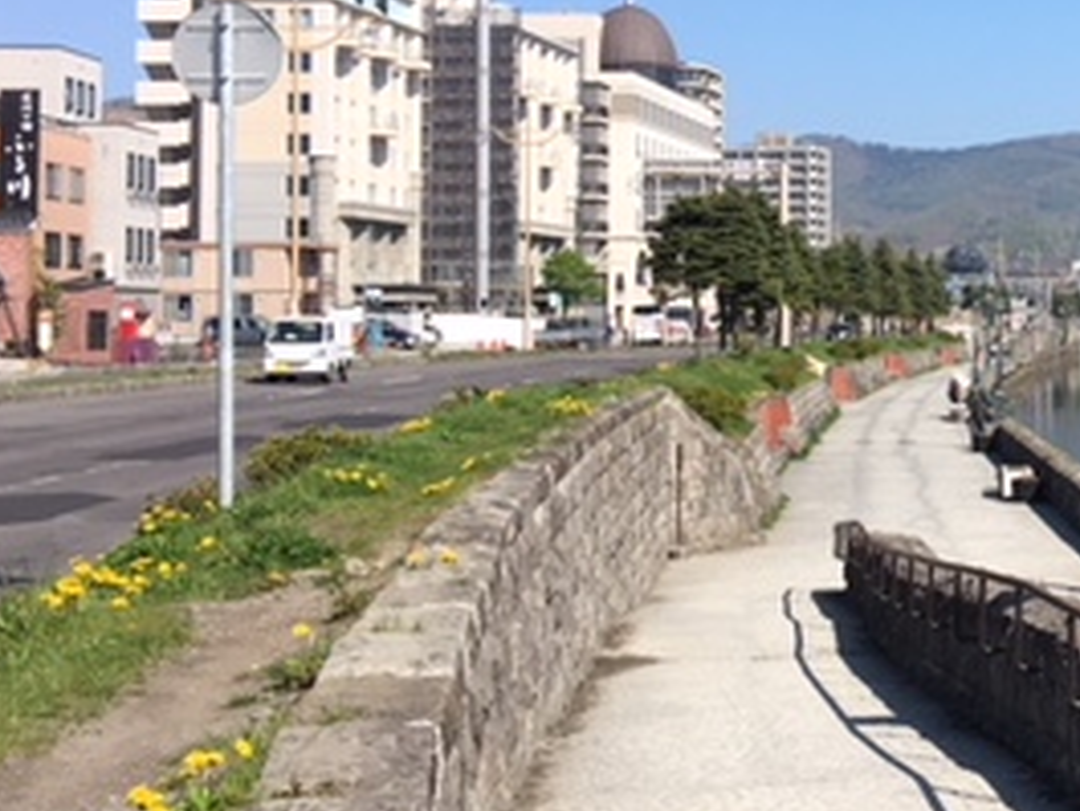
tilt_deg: +3.7
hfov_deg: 25.7
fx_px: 2185
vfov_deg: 20.9
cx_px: 1182
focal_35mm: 70
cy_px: 212
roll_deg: +1.3
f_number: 2.2
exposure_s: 1/1374
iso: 25
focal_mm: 4.15
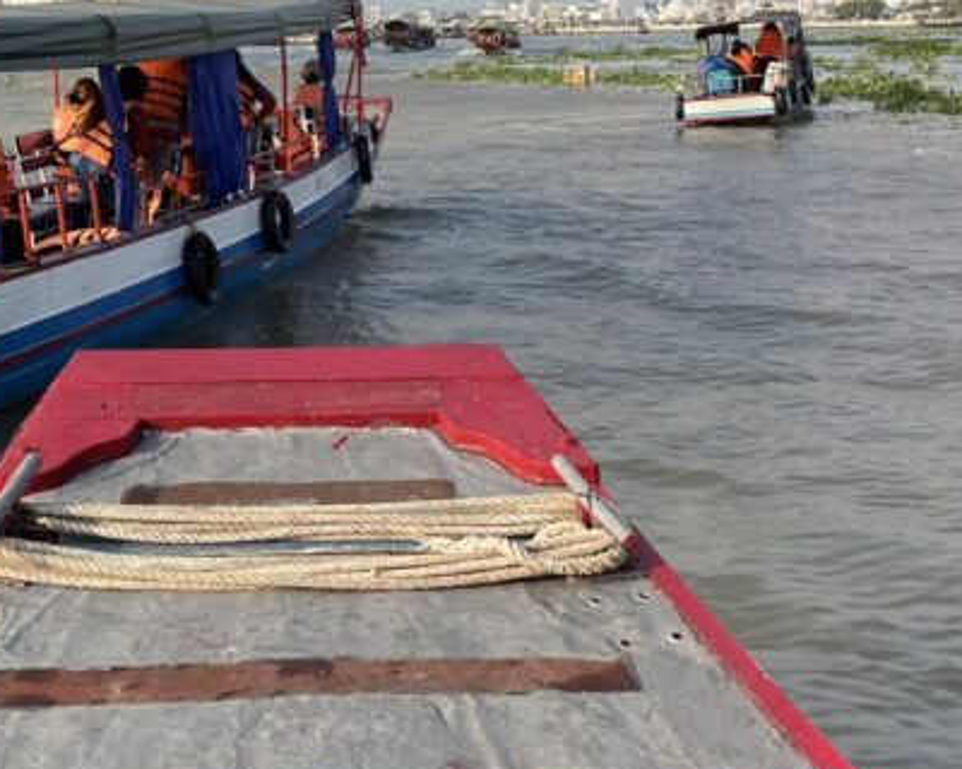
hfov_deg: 28.9
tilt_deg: -7.6
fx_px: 1851
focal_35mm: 65
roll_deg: +0.6
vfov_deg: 23.4
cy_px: 248
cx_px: 313
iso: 32
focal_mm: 4.2
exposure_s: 1/1742
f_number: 1.6
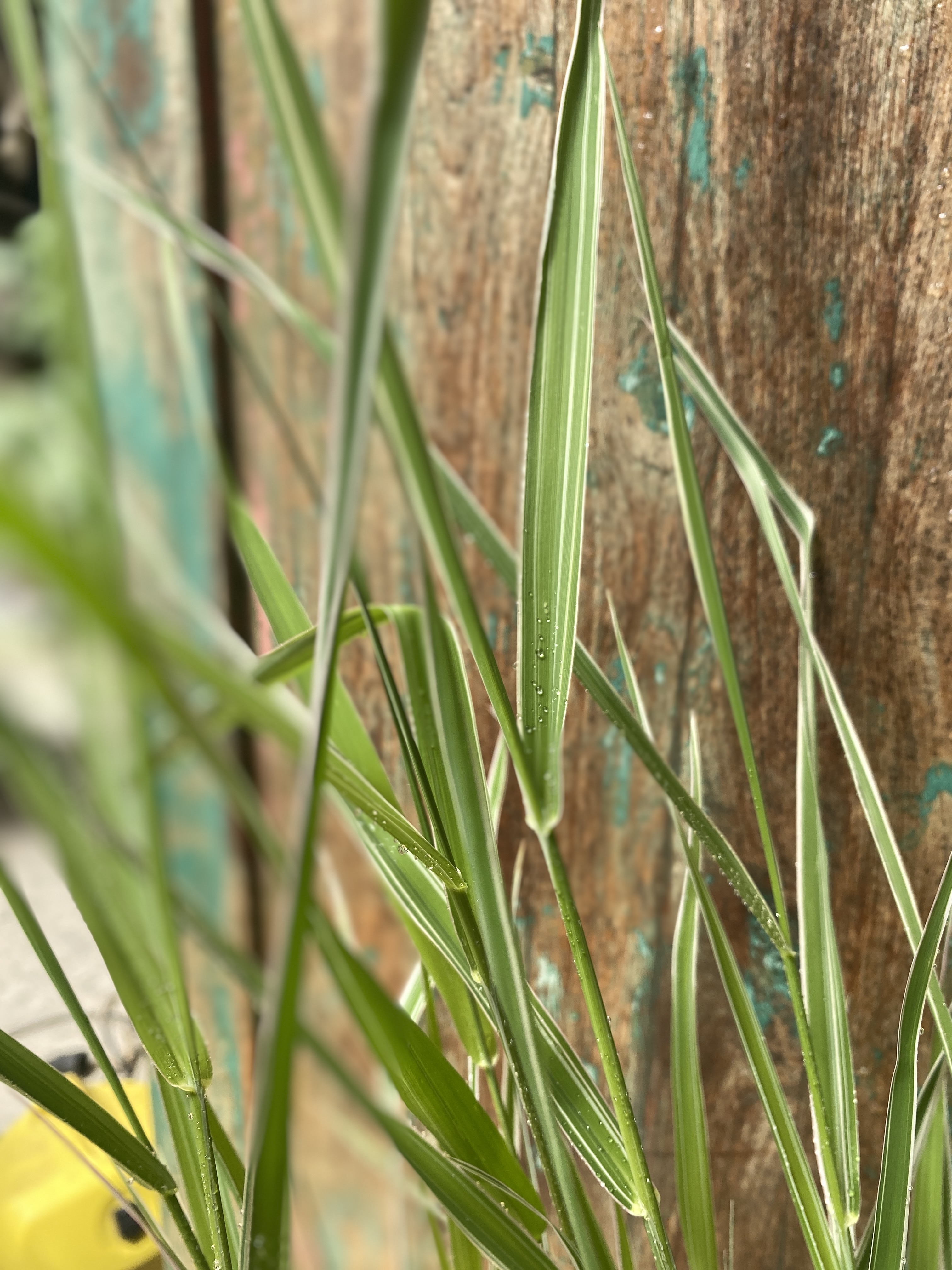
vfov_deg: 67.3
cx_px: 476
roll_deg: +0.8
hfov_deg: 53.1
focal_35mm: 26
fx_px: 953
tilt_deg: -17.0
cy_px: 635
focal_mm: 4.25
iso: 32
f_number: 1.8
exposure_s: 1/772
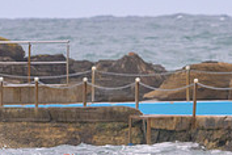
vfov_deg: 1.0
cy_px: 235
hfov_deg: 1.5
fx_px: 9009
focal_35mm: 1398
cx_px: 83
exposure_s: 1/1250
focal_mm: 400
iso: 1000
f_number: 11
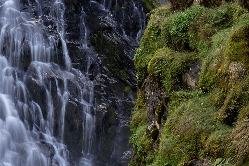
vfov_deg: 7.9
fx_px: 1203
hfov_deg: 11.4
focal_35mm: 174
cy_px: 11
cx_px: -118
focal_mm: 53
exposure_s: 1/1.67
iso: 100
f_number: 20
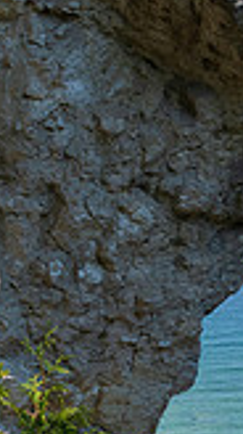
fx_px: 2192
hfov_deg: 5.9
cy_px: 596
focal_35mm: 191
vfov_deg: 11.0
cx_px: 715
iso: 200
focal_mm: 26
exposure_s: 1/500
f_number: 8
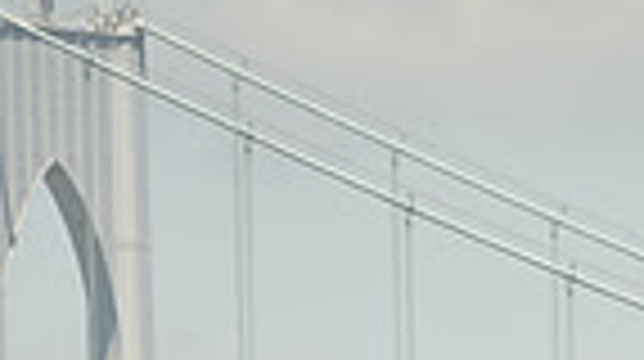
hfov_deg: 1.3
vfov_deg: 0.7
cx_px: 700
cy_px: 1242
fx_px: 29009
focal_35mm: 1701
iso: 200
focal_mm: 400
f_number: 4.5
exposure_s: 1/800
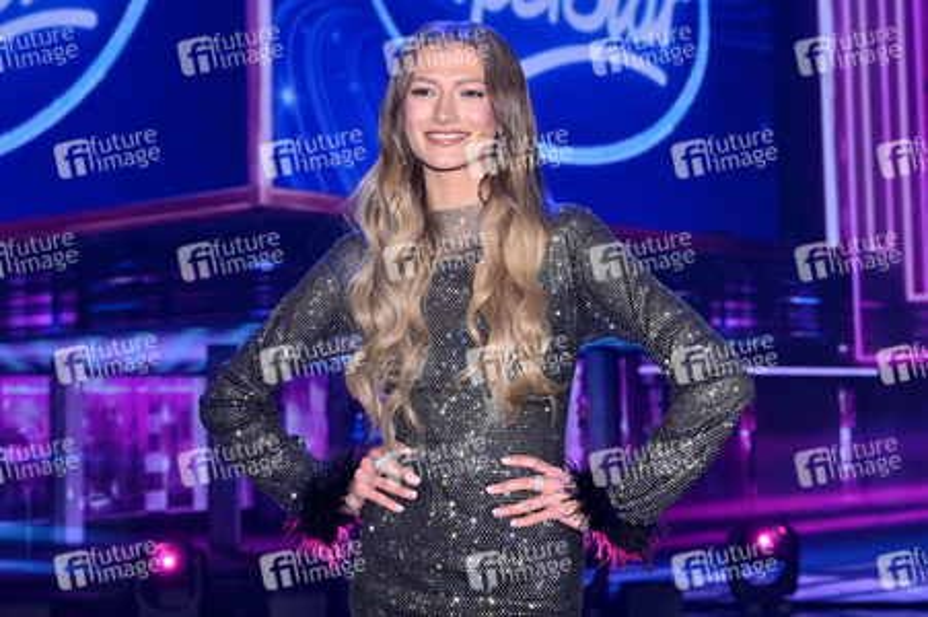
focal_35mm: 54
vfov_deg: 25.0
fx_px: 1391
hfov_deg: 36.9
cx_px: 464
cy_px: 308
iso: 640
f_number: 4.5
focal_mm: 54
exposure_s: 1/200
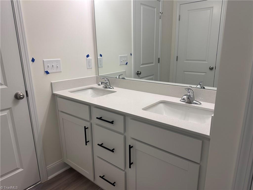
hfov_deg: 71.6
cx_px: 126
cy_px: 95
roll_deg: +0.6
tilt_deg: -14.4
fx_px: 175
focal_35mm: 24
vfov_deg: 56.8
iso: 80
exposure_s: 1/120
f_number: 1.78
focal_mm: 6.86
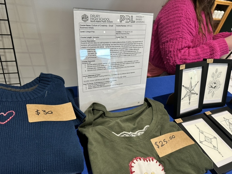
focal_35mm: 24
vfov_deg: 56.8
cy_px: 87
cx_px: 116
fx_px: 161
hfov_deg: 71.6
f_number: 1.78
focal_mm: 6.86
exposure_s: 1/60
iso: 200
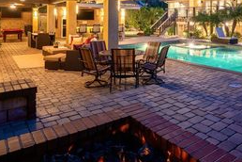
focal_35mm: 31
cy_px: 18
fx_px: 208
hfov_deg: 58.3
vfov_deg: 39.5
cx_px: 170
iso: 320
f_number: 7.1
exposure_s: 2.5
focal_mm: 16
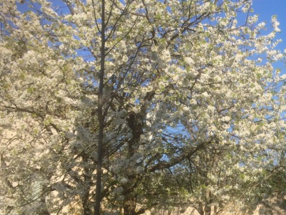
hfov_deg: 28.9
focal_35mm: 62
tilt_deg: +10.2
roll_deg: +1.6
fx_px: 512
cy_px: 117
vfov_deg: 23.6
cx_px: 295
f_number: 2.2
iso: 32
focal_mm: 4.15
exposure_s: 1/1466
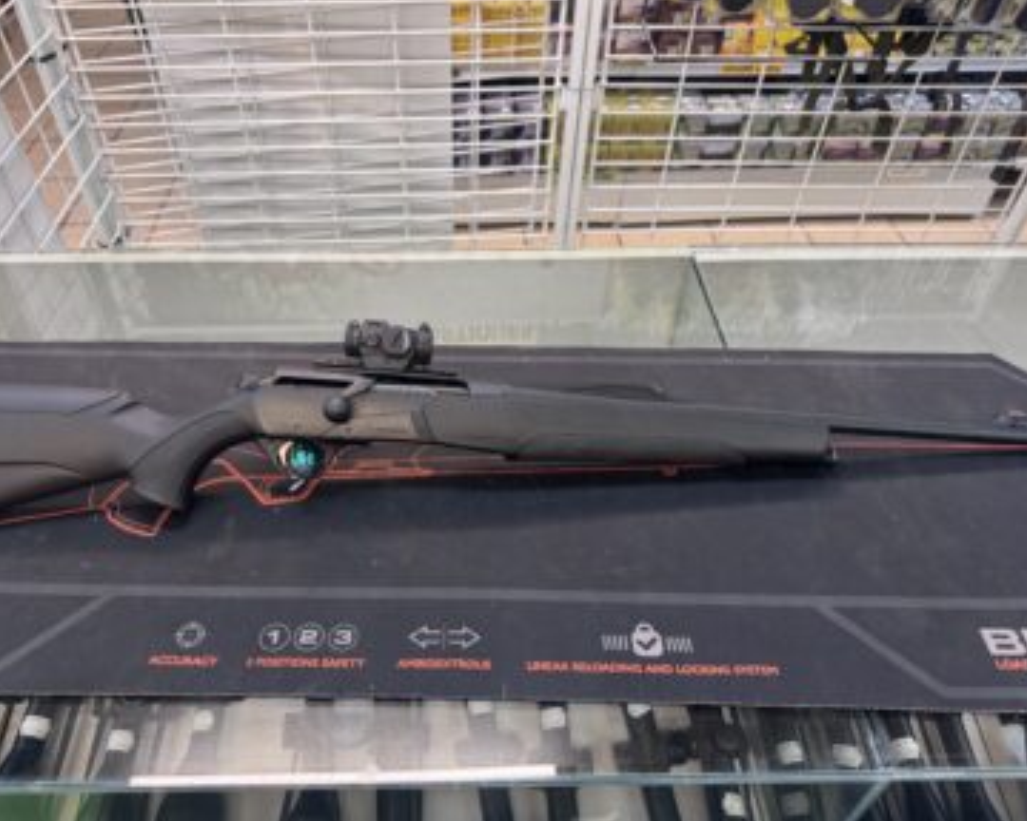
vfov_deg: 54.9
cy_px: 405
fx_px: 790
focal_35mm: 26
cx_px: 468
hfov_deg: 65.9
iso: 160
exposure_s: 1/50
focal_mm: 6.76
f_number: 1.78
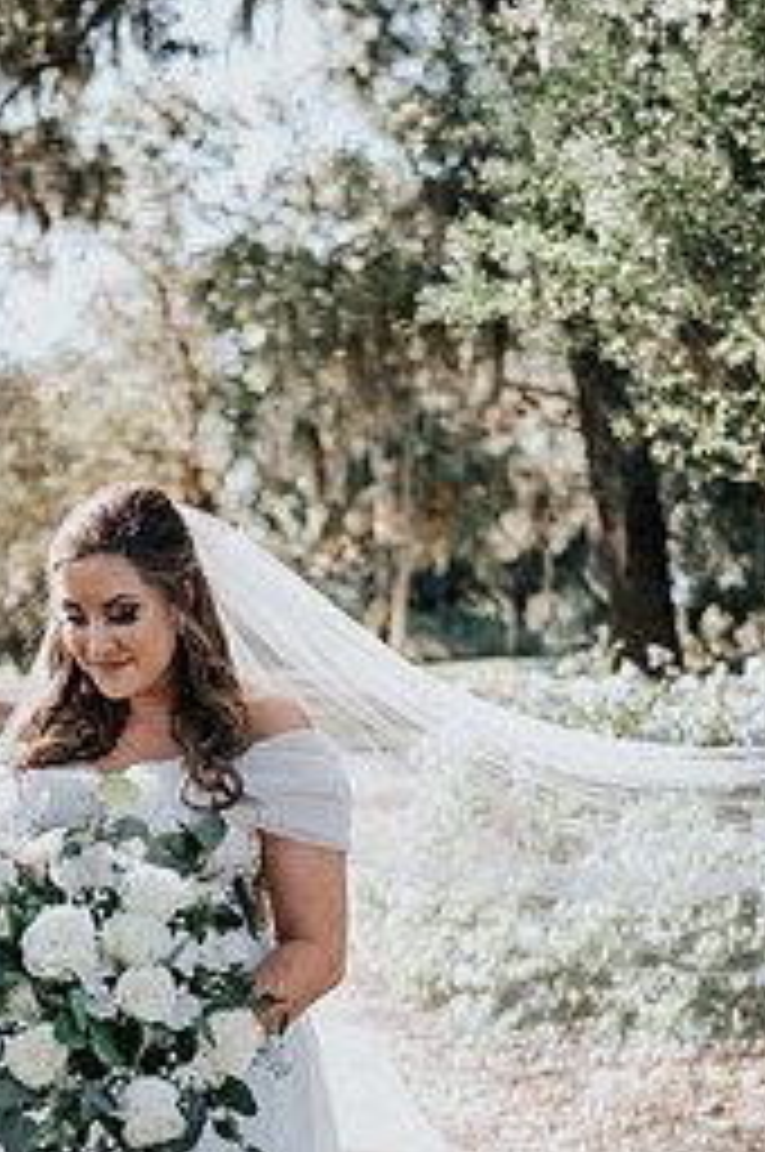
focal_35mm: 88
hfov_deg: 15.4
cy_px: 990
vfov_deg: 22.7
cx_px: 207
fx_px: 2812
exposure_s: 1/250
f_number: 2.8
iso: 125
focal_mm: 50
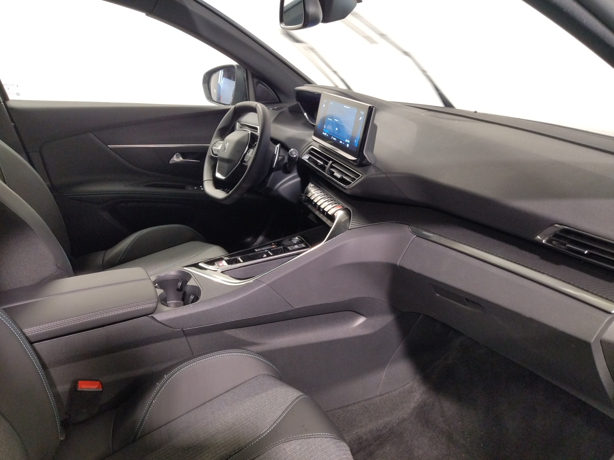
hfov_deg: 65.3
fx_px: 479
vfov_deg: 51.4
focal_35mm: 27
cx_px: 307
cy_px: 230
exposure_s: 1/20
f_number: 1.79
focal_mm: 4.74
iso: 195
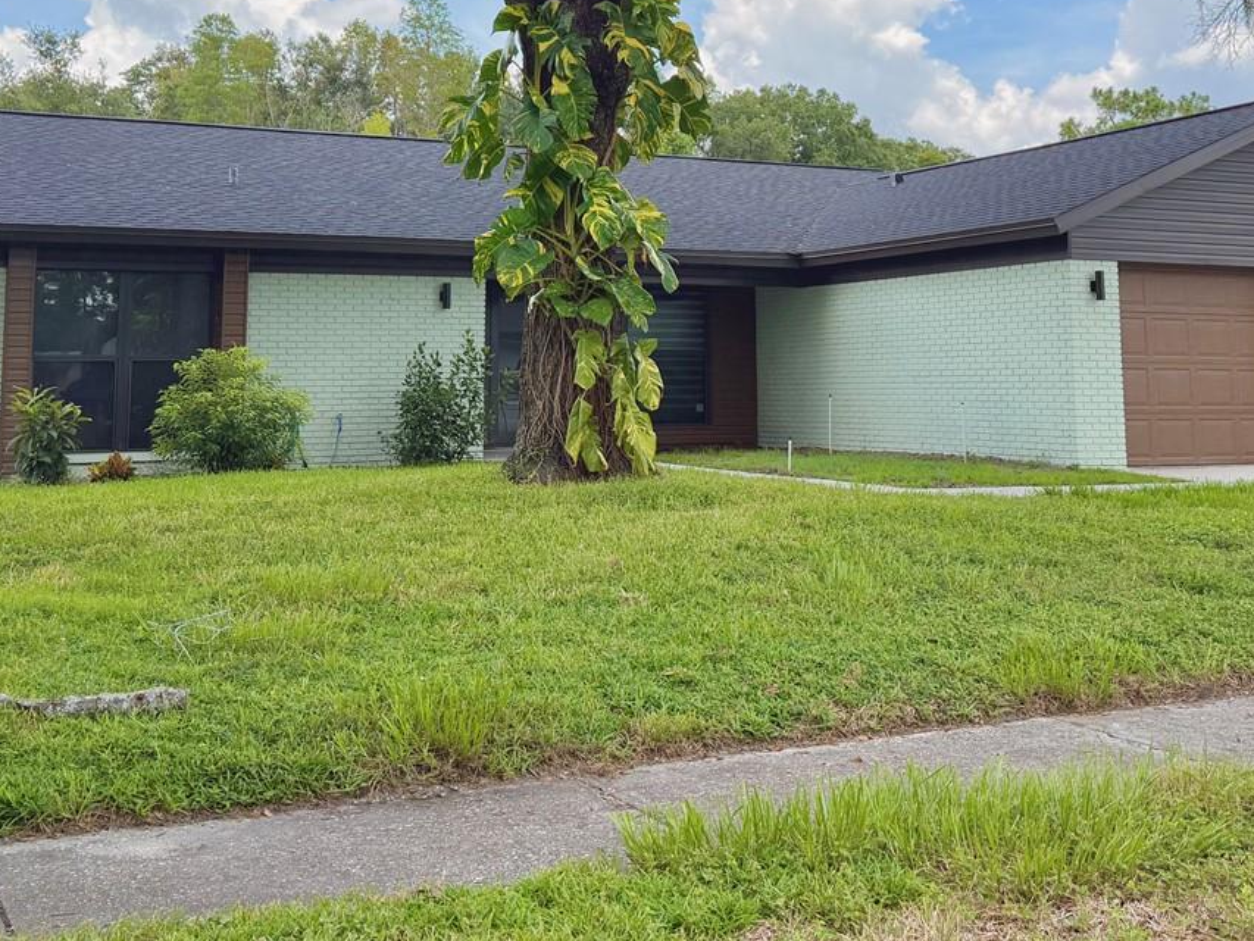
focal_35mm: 45
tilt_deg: +6.6
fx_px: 1630
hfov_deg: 42.0
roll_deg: +0.7
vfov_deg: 31.3
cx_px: 672
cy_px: 178
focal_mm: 6.76
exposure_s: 1/3021
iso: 100
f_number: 1.78
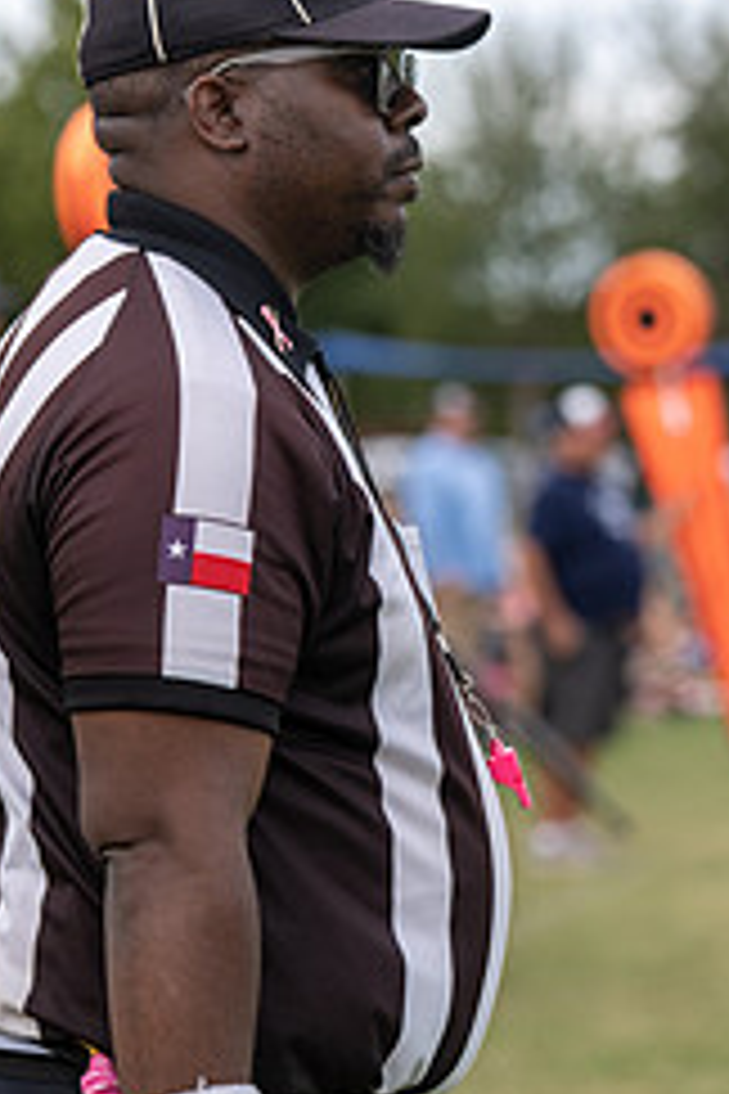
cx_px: 288
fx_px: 5558
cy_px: 621
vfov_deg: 11.2
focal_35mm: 183
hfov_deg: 7.5
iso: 200
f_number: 3.5
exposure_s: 1/1250
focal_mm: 99
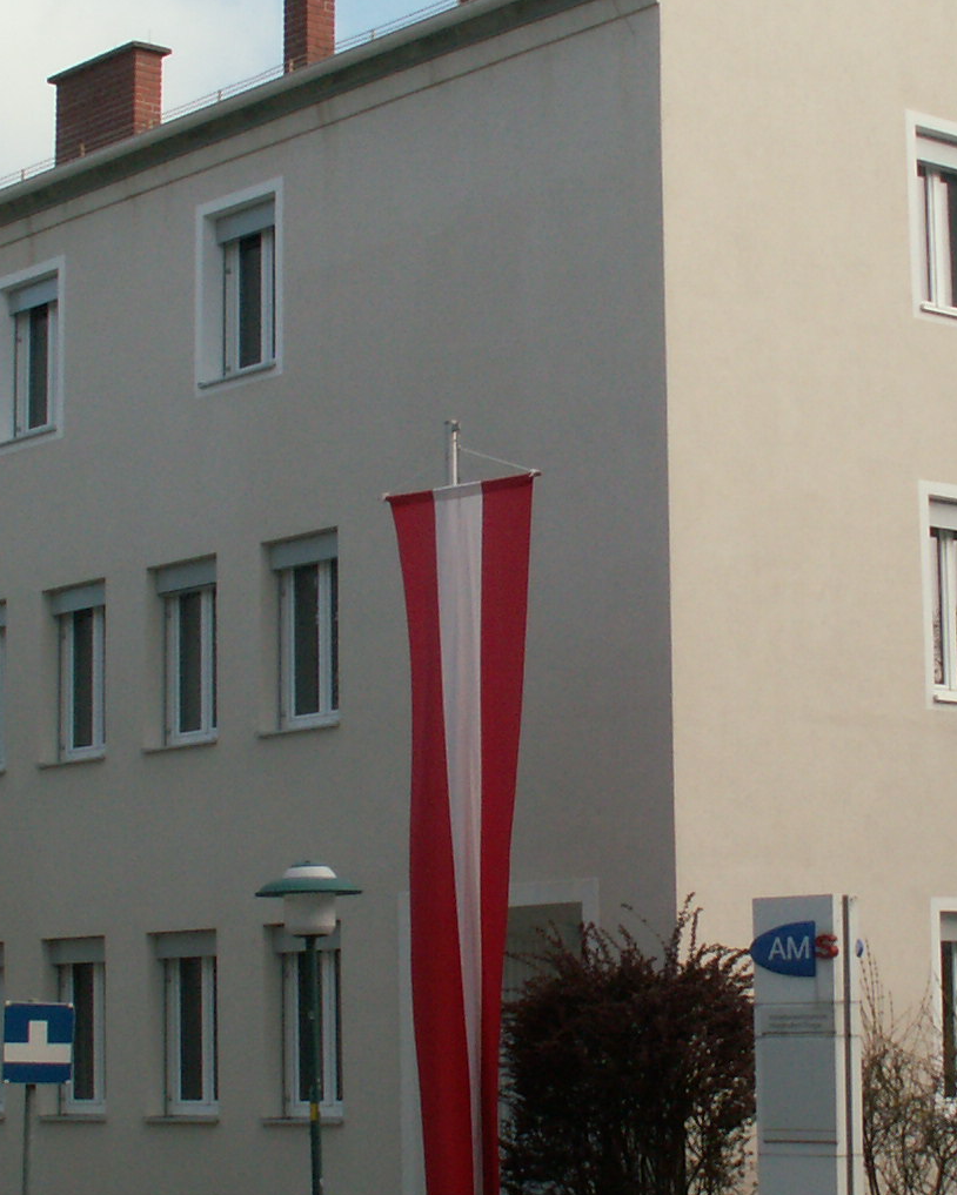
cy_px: 627
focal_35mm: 86
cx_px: 658
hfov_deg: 17.8
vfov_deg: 22.2
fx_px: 3044
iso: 50
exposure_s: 1/200
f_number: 5.6
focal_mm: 5.86
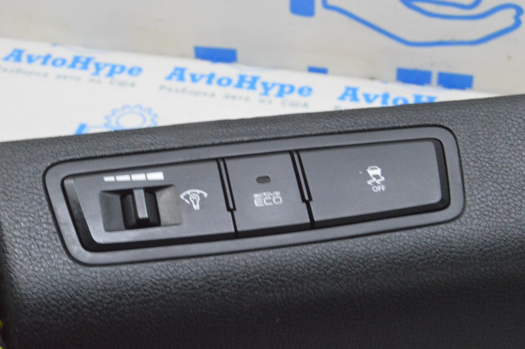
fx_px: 1049
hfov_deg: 28.1
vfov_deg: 18.9
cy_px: 174
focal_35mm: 72
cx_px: 262
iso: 6400
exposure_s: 1/15
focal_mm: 48
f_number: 20
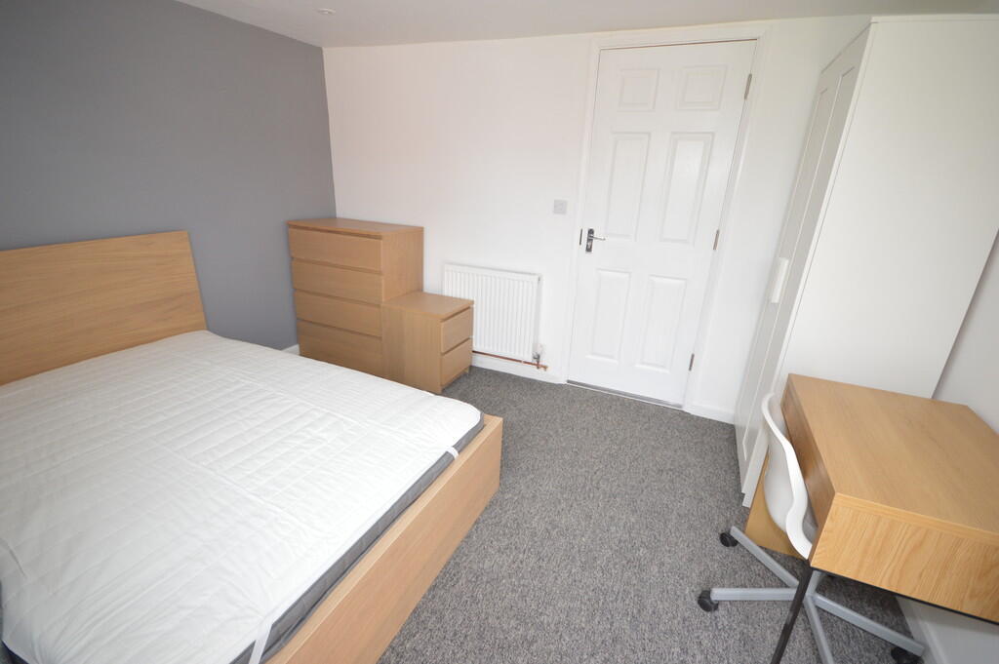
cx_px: 500
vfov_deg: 77.2
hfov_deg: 100.4
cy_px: 332
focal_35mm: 15
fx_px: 416
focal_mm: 10
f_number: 5
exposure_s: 1/100
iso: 400
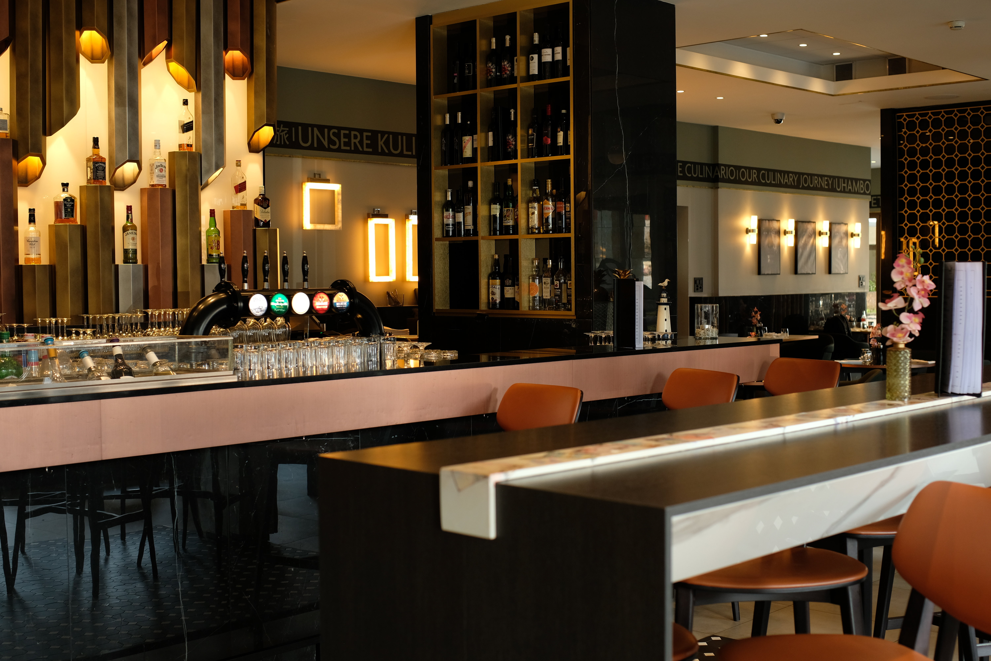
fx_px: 1239
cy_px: 330
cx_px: 496
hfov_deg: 43.6
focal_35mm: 45
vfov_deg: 29.9
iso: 500
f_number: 3.6
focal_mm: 30
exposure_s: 1/40
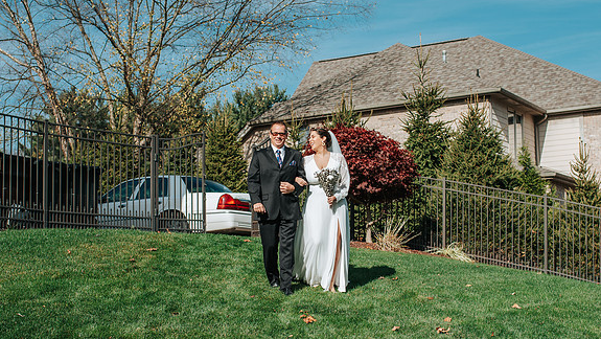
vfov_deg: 20.3
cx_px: 291
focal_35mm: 59
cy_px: 228
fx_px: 941
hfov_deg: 35.4
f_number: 3.5
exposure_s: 1/1250
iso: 110
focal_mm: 35
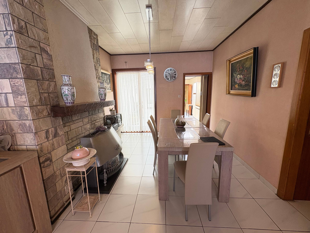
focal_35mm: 14
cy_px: 116
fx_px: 125
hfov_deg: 102.1
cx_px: 155
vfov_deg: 85.7
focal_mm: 2.22
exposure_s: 1/50
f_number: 2.2
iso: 160
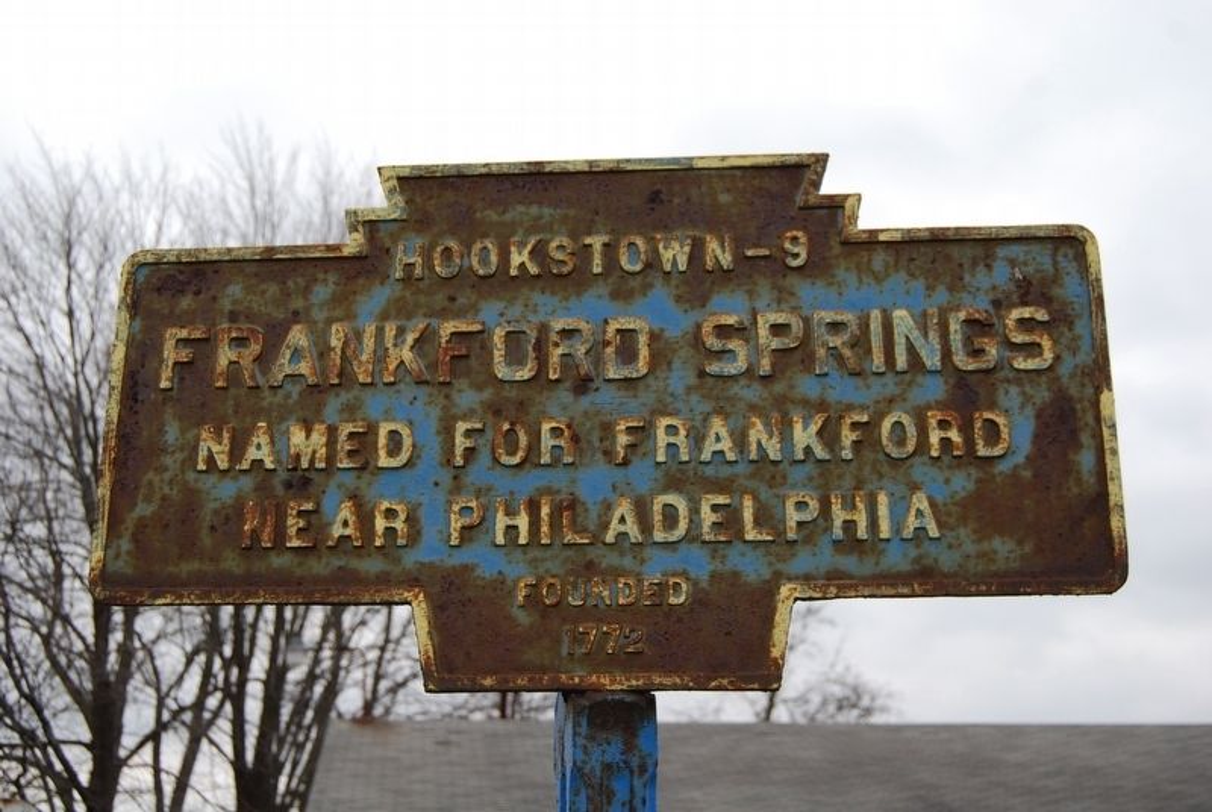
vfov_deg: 28.2
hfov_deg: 41.1
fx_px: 1618
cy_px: 406
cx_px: 606
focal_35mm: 48
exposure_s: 1/125
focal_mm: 32
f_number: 5.6
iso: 200
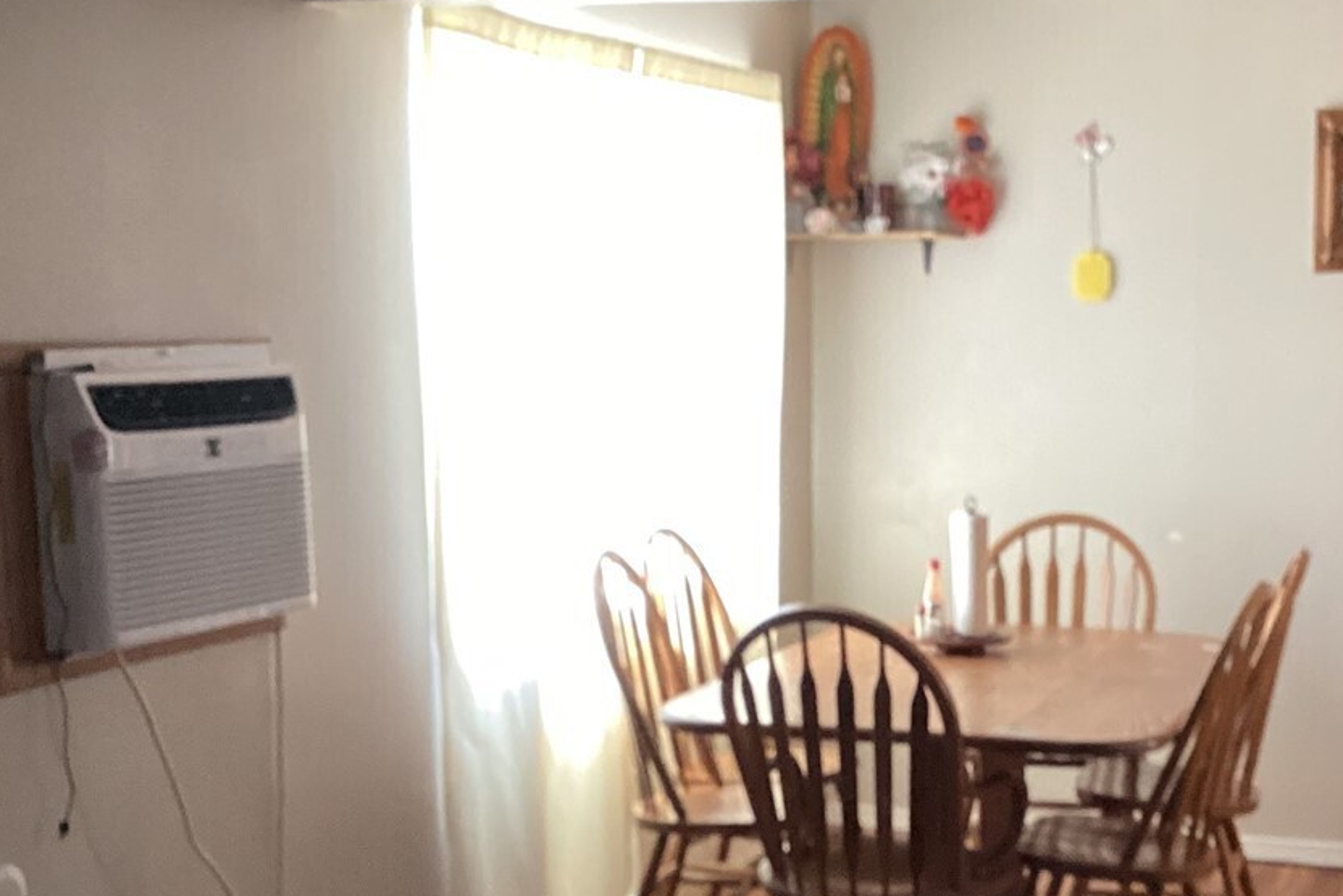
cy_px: 686
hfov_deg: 32.2
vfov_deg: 21.7
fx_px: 2313
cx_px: 859
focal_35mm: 62
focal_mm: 3.3
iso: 250
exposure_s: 1/40
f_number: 2.4
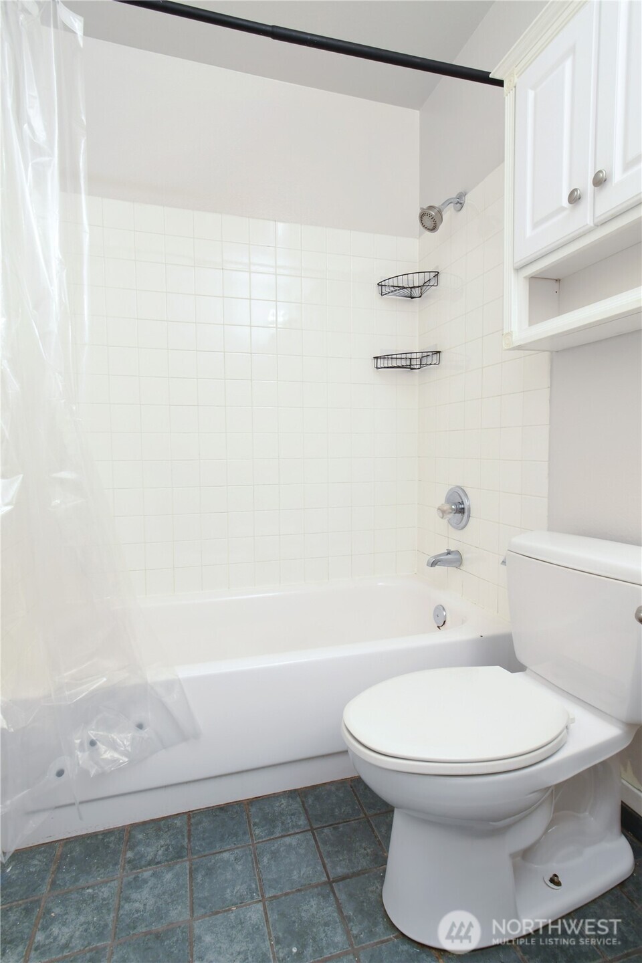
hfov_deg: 70.4
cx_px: 321
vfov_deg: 93.3
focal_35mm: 17
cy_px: 482
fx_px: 455
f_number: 11
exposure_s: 1
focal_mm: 11.5
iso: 500
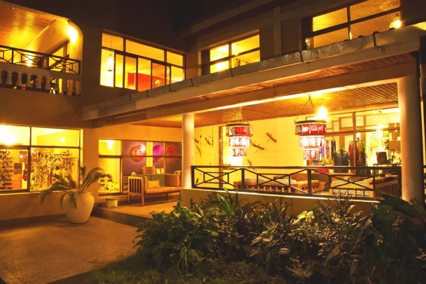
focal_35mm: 27
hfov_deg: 67.4
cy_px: 142
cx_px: 213
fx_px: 320
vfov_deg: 47.9
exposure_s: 1.6
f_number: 10
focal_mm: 18
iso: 500
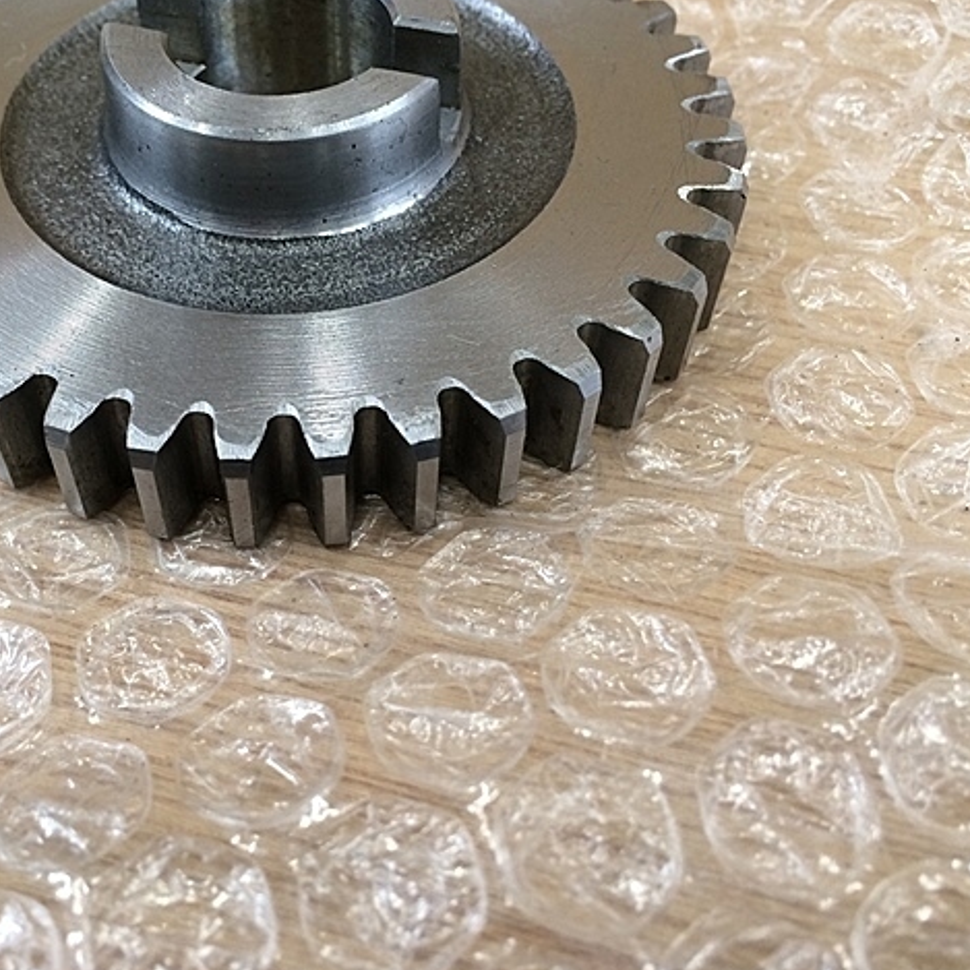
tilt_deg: -51.9
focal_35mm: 35
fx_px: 1110
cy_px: 488
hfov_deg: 46.4
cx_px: 319
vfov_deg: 47.2
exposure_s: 1/30
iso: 64
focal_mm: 4.15
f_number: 2.2
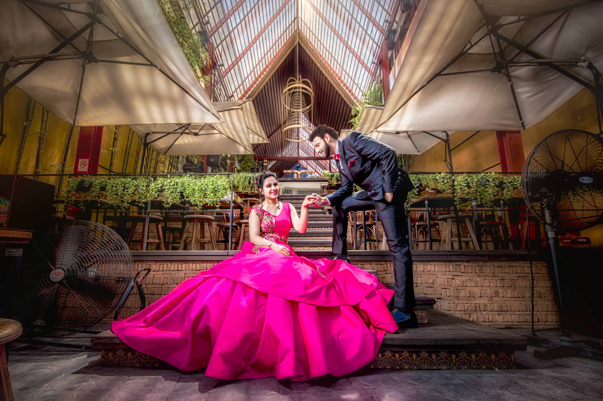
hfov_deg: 100.4
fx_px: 251
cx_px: 302
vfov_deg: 77.2
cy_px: 200
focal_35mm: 15
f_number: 7.1
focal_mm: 10
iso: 100
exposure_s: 1/180
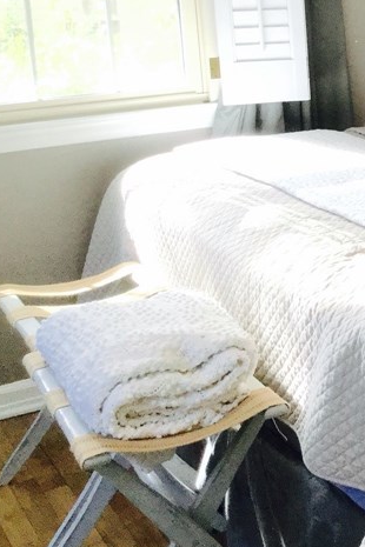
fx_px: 1080
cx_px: 535
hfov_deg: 17.4
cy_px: 141
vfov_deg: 28.1
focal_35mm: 71
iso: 32
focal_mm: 3.3
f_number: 2.4
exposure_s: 1/40
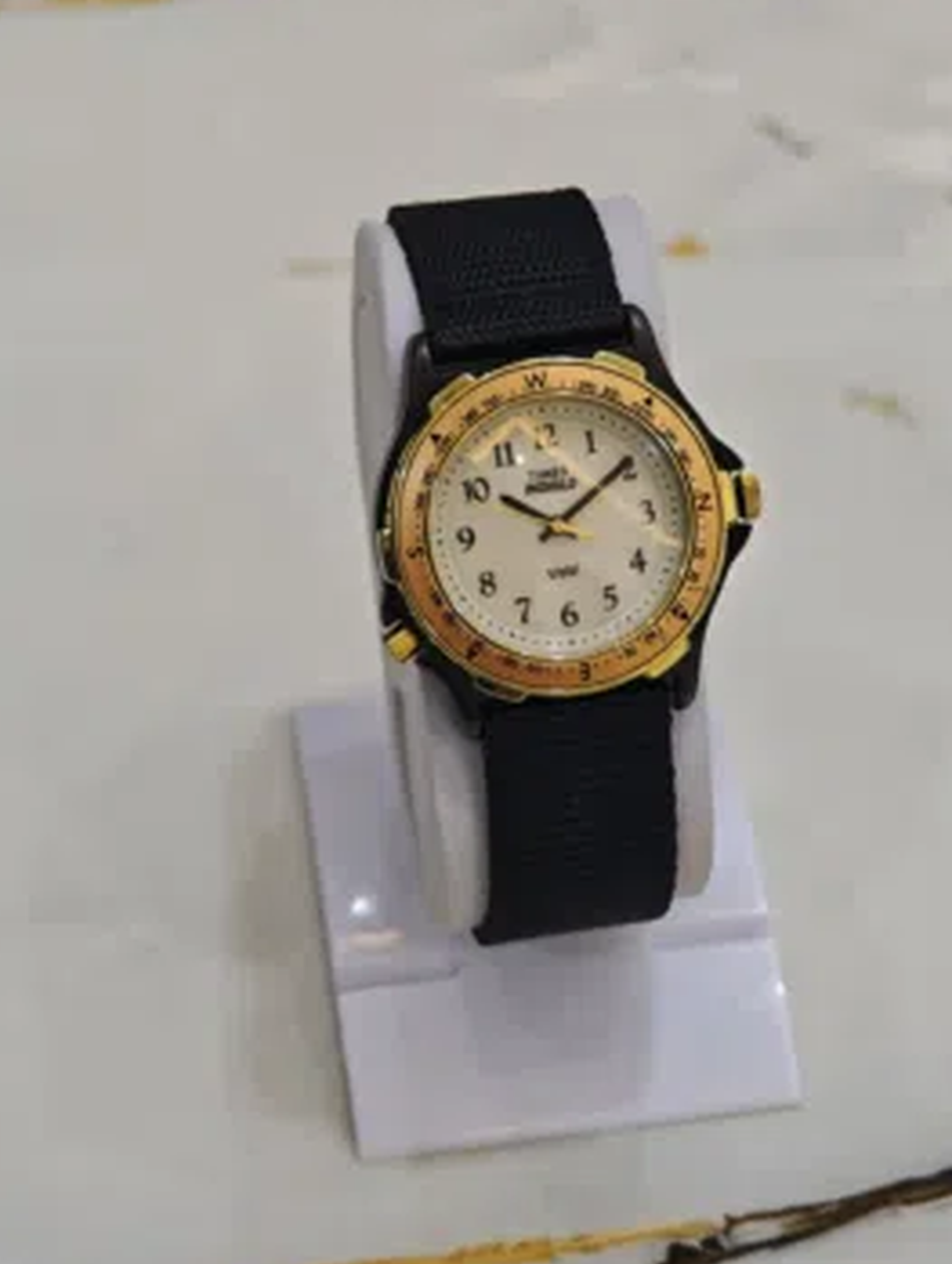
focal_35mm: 114
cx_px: 514
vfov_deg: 17.2
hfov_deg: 13.0
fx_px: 4168
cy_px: 587
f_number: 2.6
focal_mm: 25.1
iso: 3200
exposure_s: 1/300
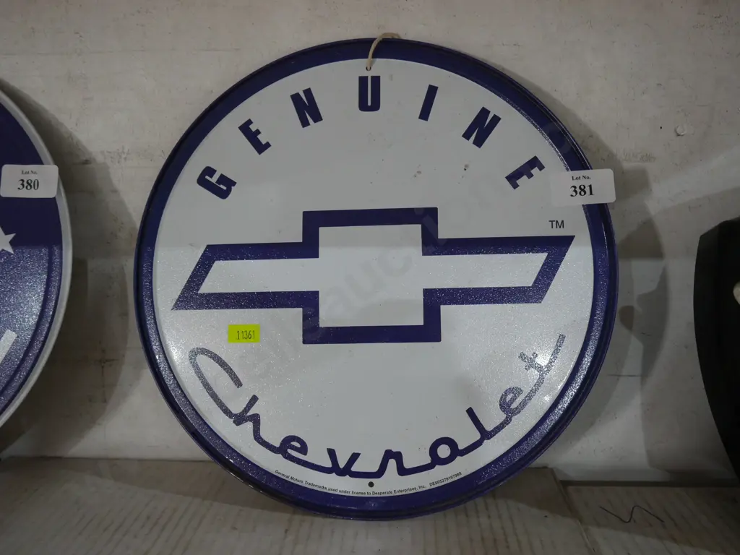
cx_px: 370
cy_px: 278
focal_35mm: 34
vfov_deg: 41.8
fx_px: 727
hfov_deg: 54.0
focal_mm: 17
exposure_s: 1/60
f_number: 4
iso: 1600
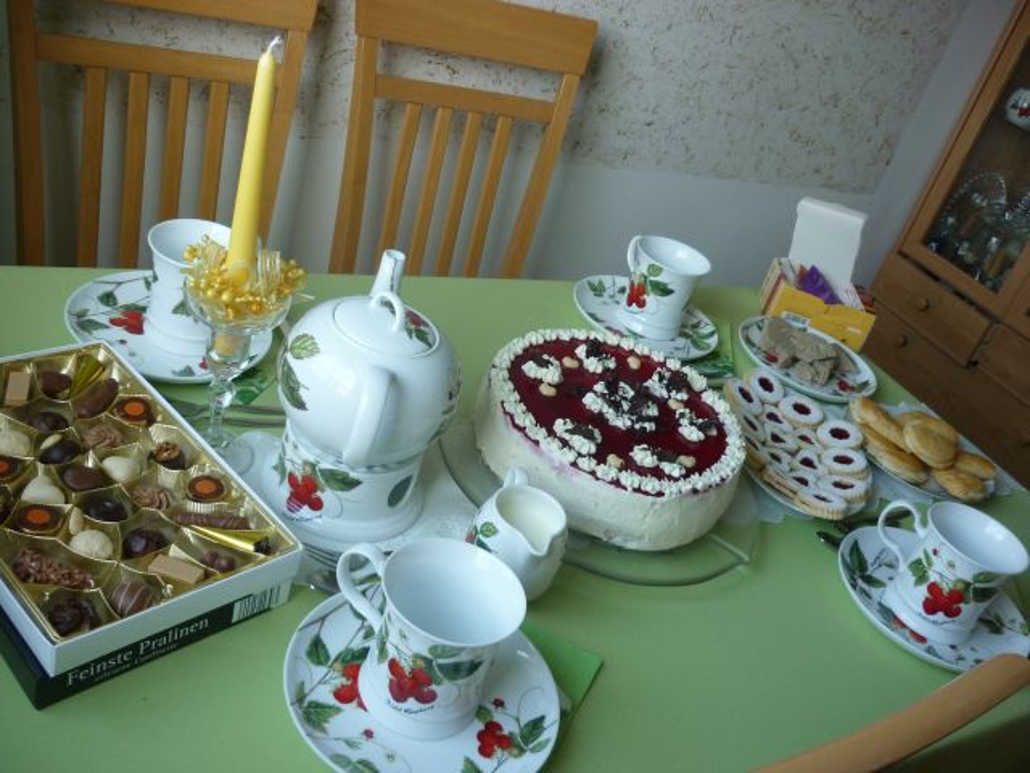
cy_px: 386
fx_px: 982
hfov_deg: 55.4
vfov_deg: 42.9
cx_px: 515
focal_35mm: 33
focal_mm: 5.5
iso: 160
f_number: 2.8
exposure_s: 1/100
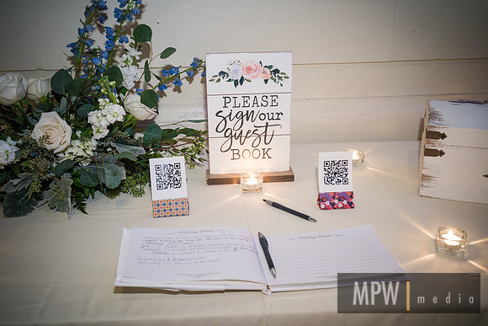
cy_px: 163
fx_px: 475
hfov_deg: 54.4
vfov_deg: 37.9
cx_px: 244
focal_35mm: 35
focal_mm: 35
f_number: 4
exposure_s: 1/80
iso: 4000
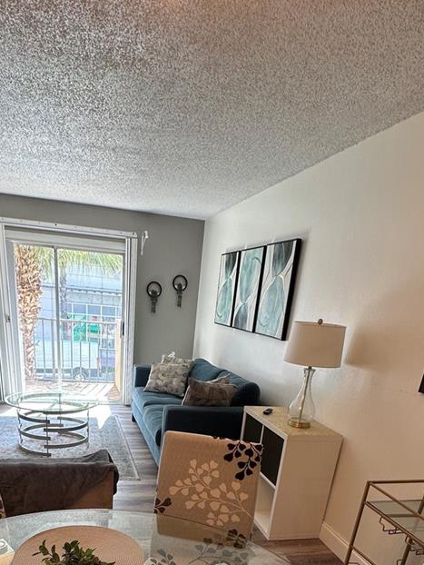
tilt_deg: -22.6
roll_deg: -6.0
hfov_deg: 51.1
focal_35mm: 27
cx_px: 176
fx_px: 441
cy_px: 494
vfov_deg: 57.4
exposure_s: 1/120
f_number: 2.2
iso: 64
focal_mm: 2.22
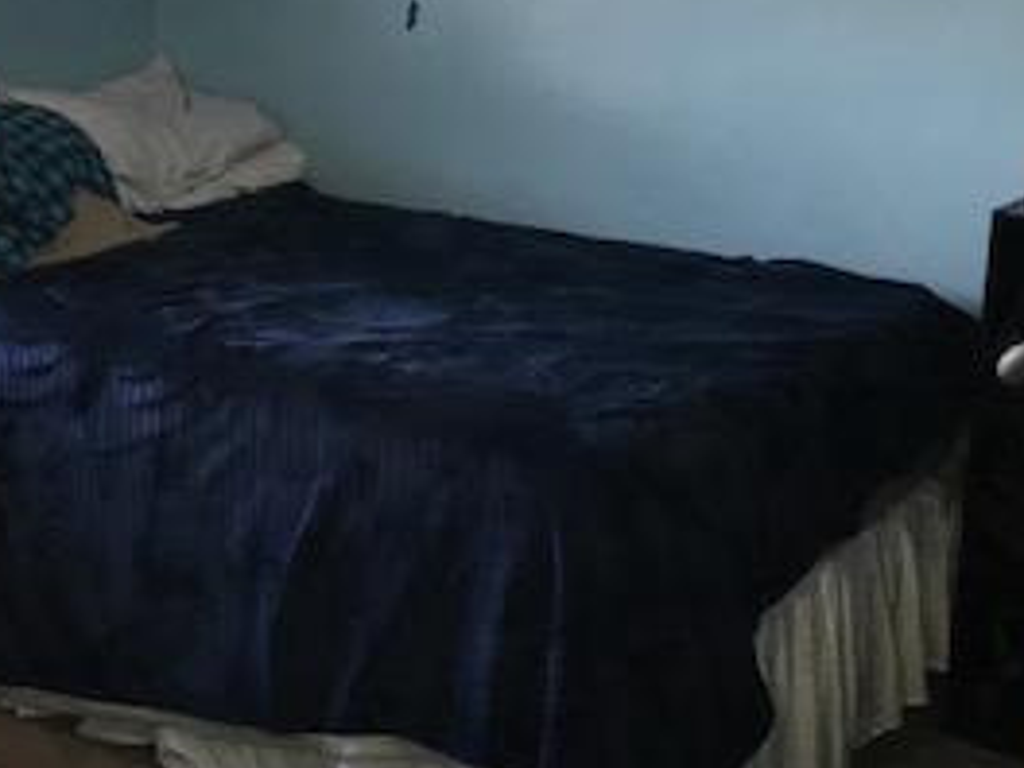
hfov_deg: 26.6
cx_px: -54
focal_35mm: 68
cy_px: 35
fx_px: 2012
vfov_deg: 21.0
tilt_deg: -8.3
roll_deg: -0.9
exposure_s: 1/30
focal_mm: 3.99
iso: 40
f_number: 1.8
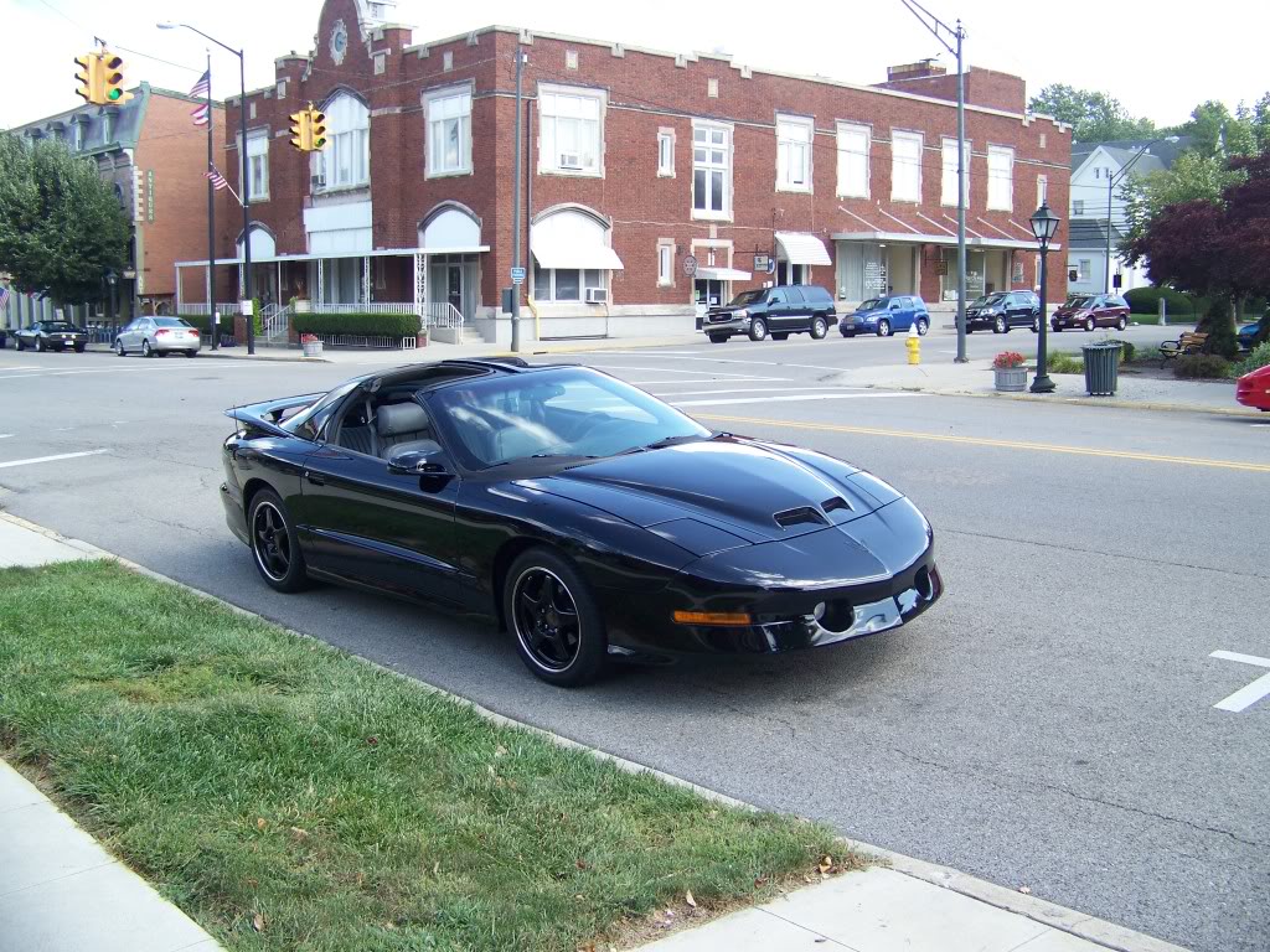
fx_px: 1321
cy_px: 476
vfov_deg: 39.7
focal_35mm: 36
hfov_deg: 51.4
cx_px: 635
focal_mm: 5.85
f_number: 2.8
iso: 64
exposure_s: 1/200
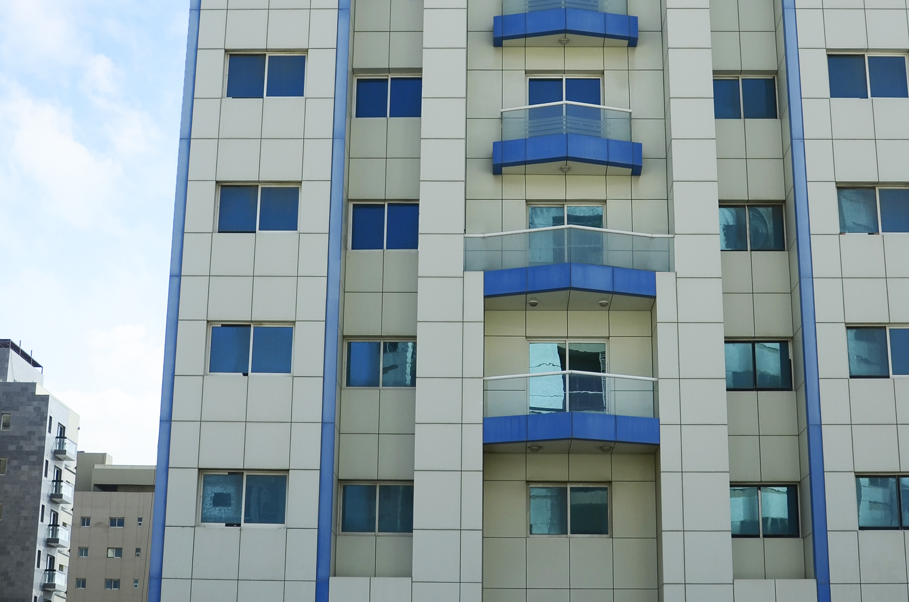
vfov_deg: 25.3
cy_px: 206
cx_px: 503
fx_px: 1336
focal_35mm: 53
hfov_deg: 37.5
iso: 100
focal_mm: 18
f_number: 10
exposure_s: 1/160
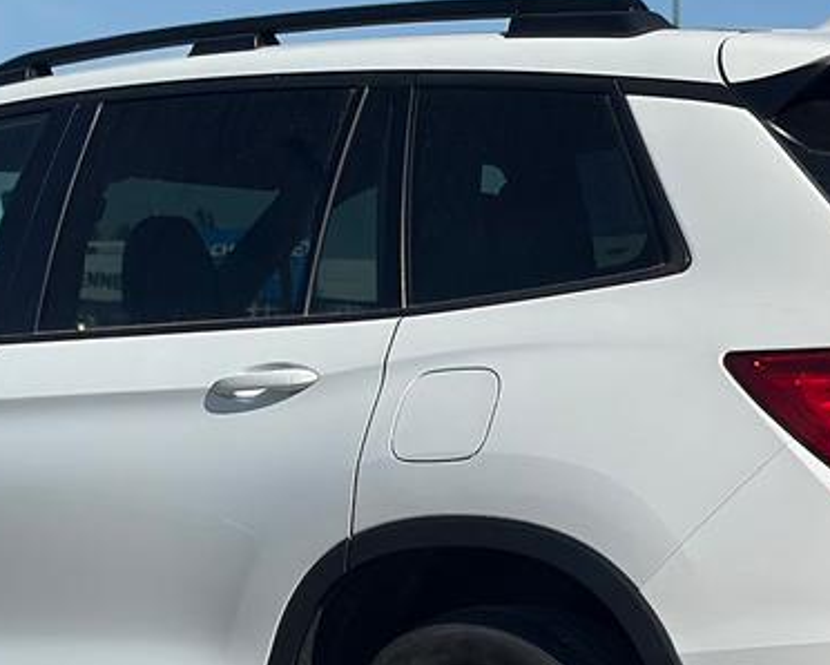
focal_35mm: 161
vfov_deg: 9.6
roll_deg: -0.5
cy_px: 504
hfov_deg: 12.0
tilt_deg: -2.3
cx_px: 326
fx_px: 3957
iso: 100
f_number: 1.78
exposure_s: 1/9804
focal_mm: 6.86
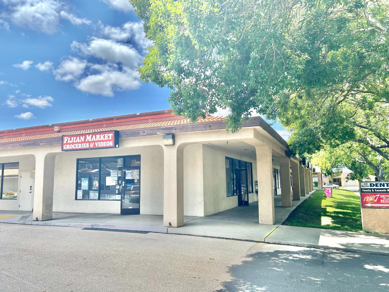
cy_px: 146
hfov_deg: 67.3
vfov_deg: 53.1
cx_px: 194
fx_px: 292
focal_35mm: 26
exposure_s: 1/2252
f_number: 1.5
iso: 50
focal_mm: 5.7
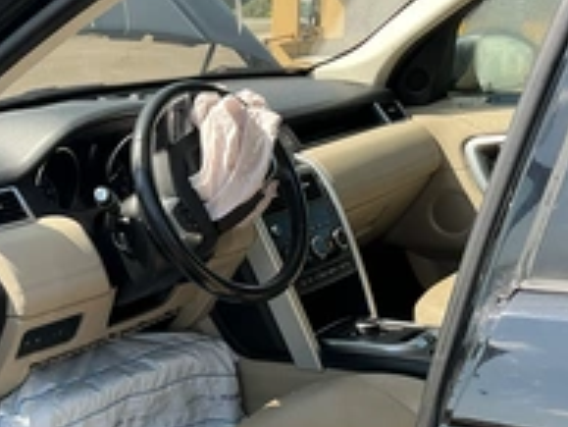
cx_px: 171
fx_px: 952
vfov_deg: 25.0
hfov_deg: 32.8
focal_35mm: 58
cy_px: 318
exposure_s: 1/355
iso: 25
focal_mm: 3
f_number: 1.8
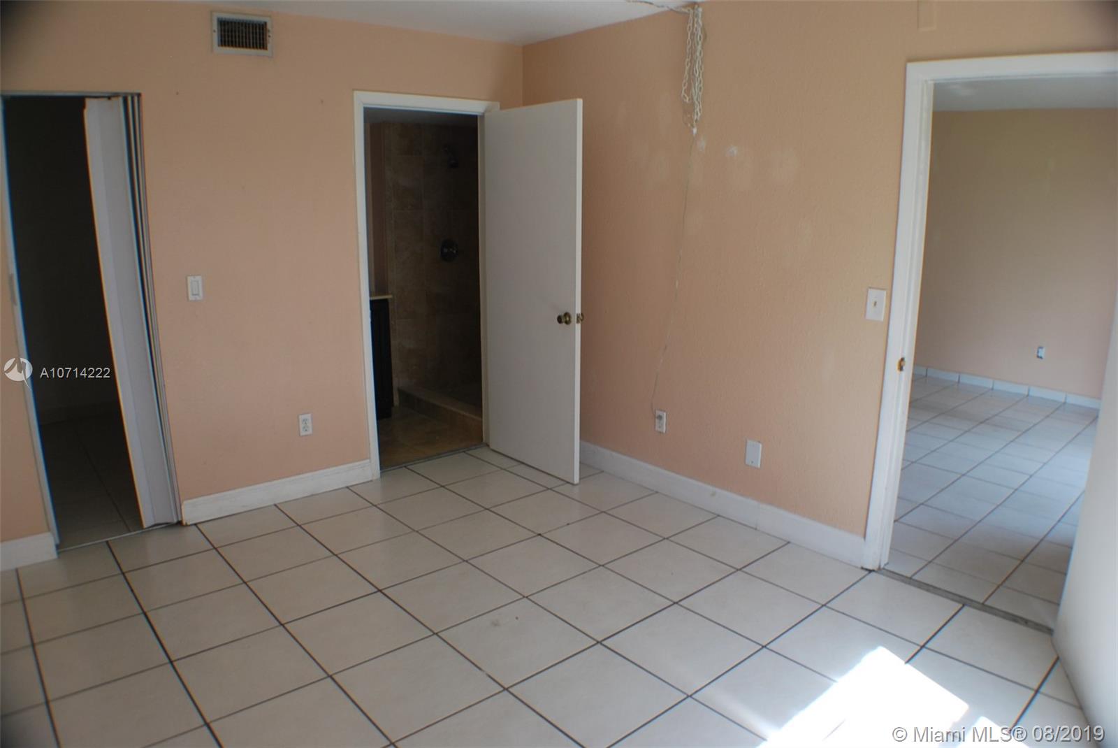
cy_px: 374
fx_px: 932
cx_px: 559
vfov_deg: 43.7
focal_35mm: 30
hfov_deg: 61.9
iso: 200
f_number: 5
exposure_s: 1/60
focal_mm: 20
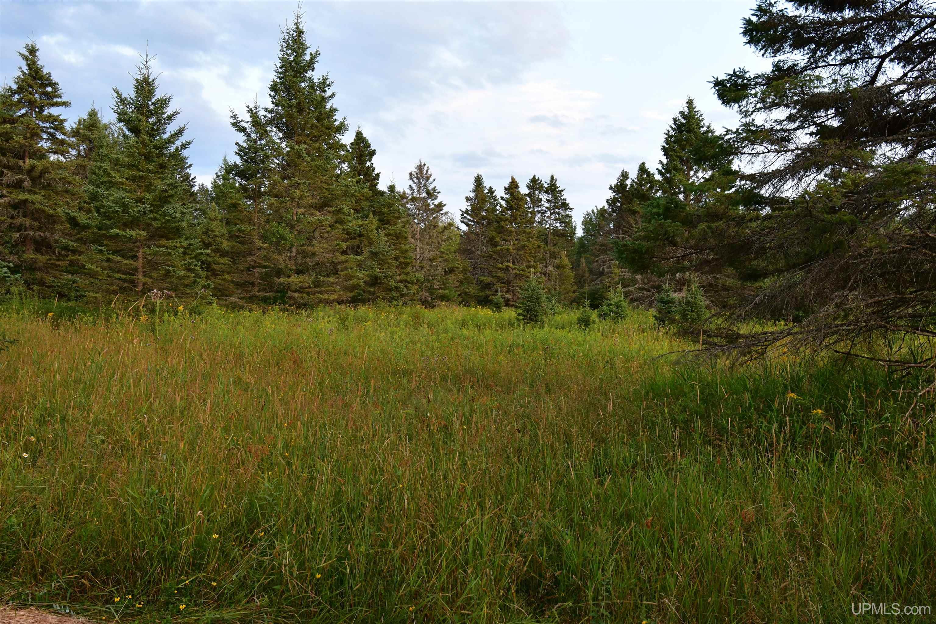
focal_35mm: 30
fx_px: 780
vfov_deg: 43.6
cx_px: 468
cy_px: 312
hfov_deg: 61.9
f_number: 8
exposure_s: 1/60
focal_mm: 20
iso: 1100
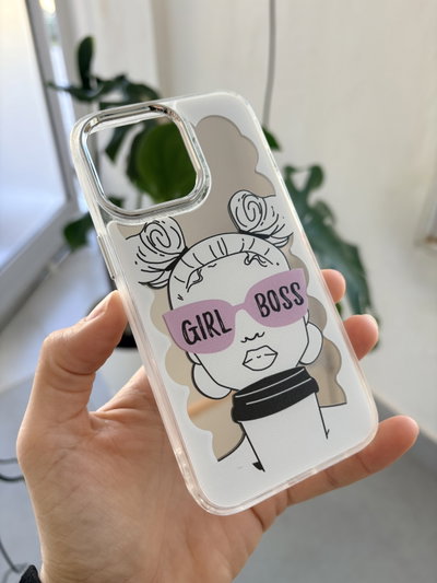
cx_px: 218
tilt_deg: -36.9
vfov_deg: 67.3
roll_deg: +0.8
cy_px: 292
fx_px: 437
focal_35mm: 26
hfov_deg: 53.1
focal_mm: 5.96
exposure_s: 1/122
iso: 64
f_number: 1.6
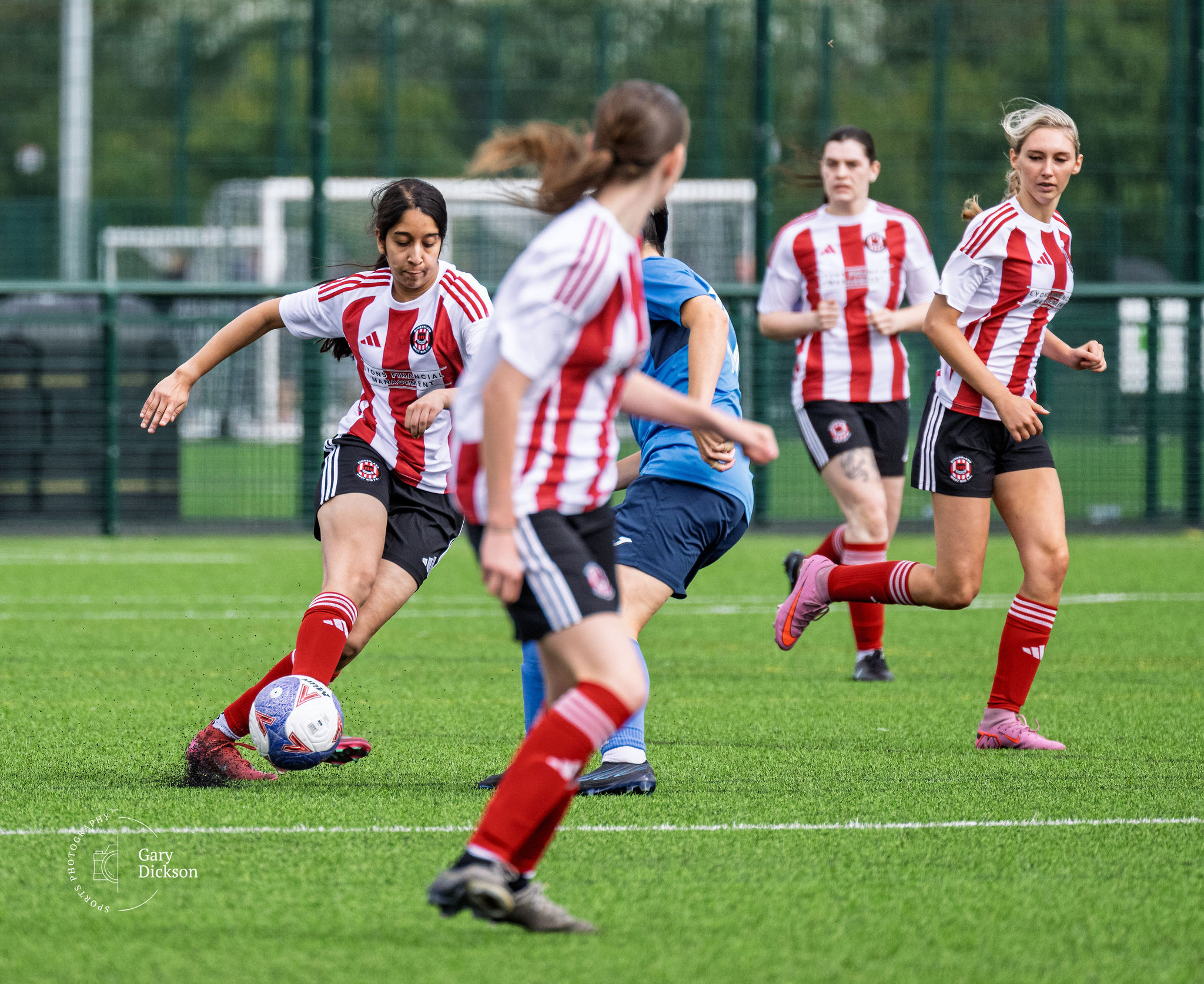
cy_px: 333
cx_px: 358
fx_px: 22509
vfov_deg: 2.5
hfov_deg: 3.1
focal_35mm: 626
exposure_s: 1/2000
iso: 900
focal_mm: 400
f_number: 5.6
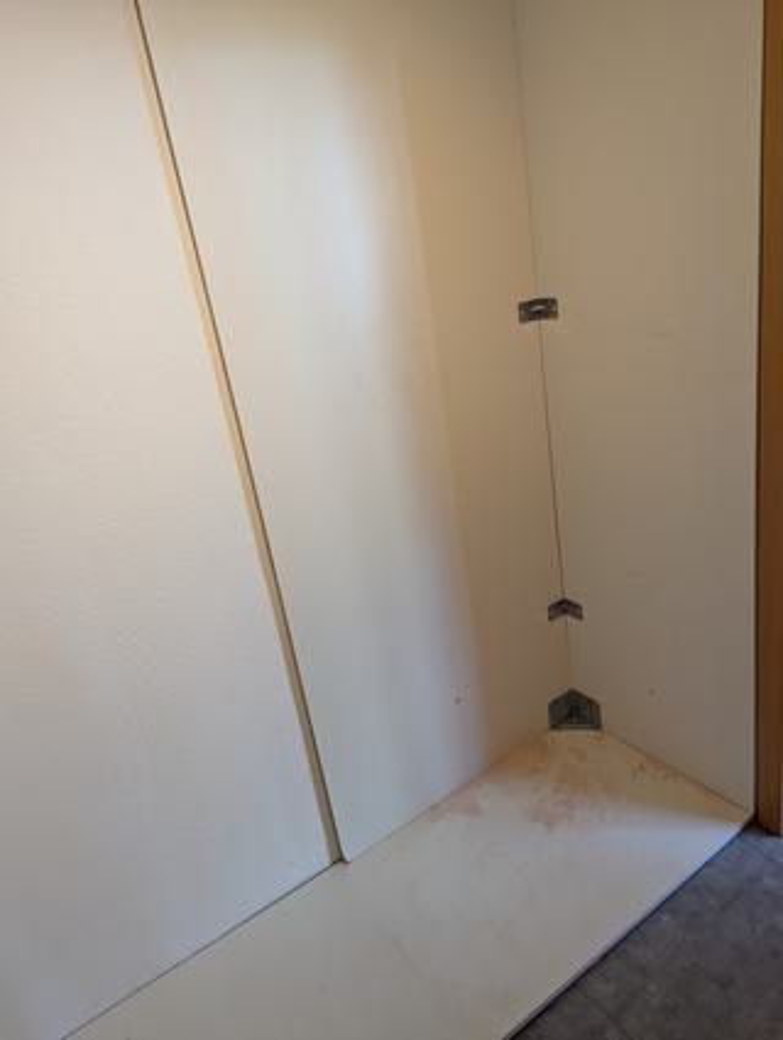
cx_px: 392
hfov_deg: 56.9
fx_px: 722
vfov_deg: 71.5
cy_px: 520
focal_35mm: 24
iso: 225
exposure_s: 1/60.2
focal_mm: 6.81
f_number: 1.85
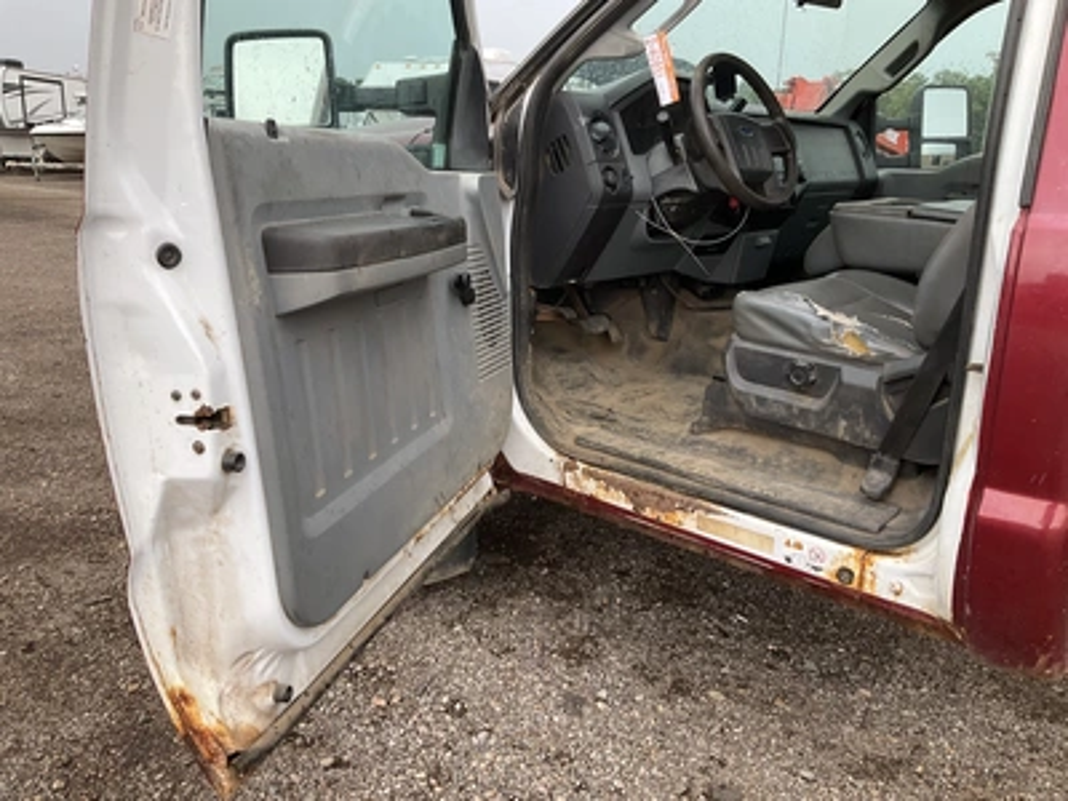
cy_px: 400
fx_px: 895
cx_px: 534
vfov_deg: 48.2
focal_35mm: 29
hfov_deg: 61.7
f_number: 1.8
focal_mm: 3
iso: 20
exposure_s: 1/156
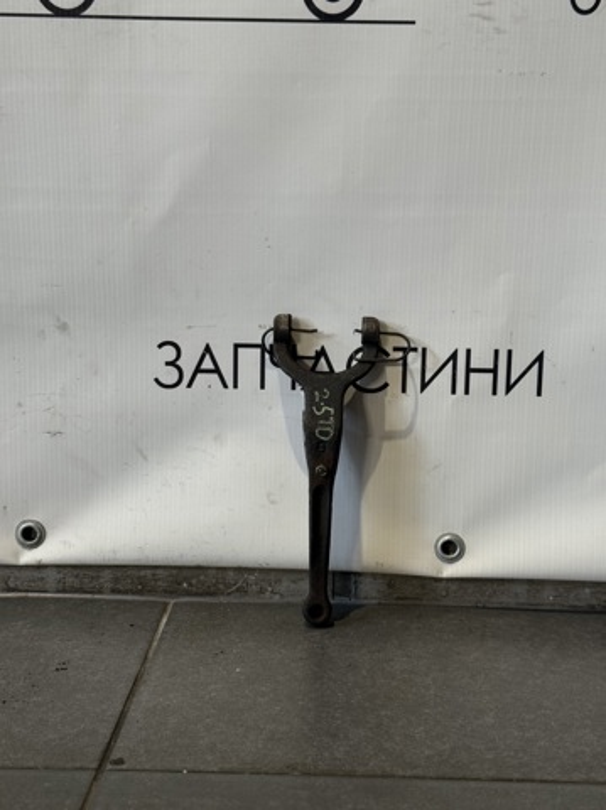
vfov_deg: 39.7
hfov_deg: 30.2
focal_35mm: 48
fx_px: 1122
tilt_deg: -9.9
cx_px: 303
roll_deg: -2.1
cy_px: 405
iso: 80
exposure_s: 1/100
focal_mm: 6.76
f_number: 1.78
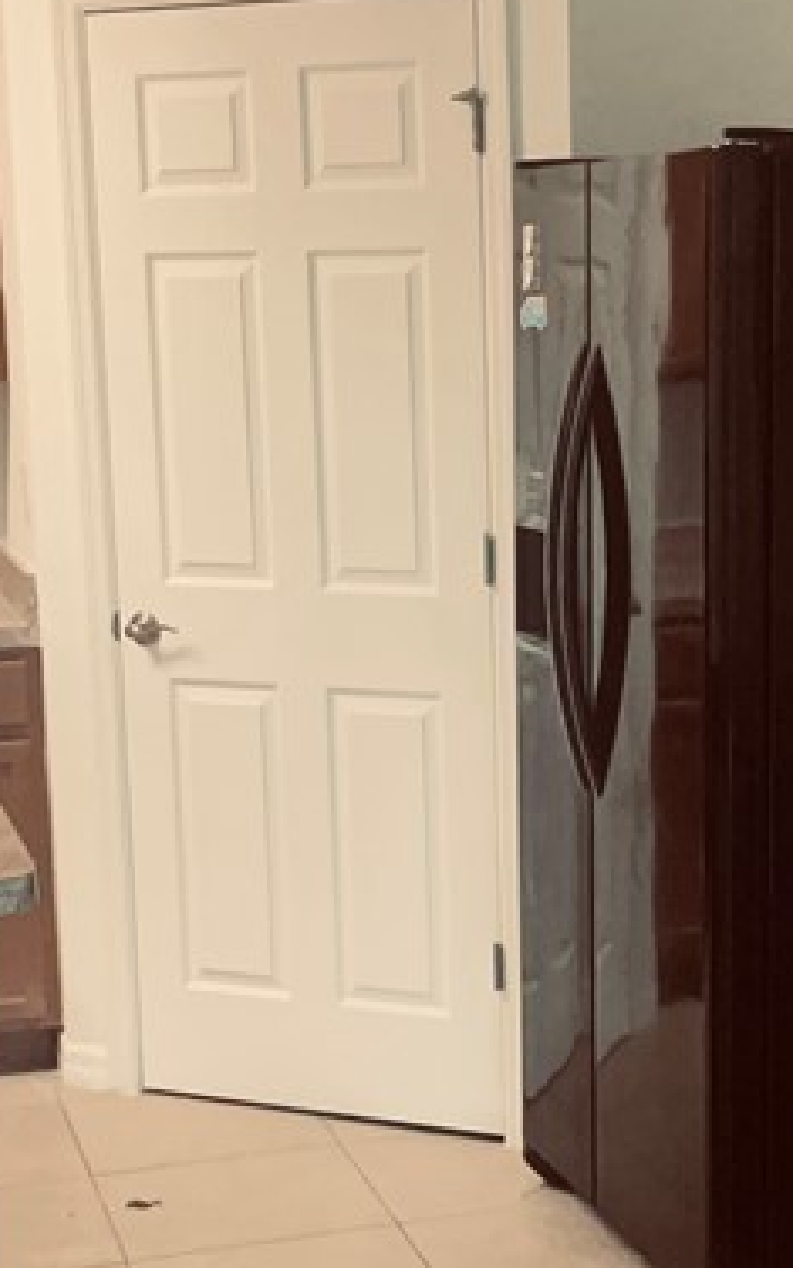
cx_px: 678
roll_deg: +1.5
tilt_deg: -10.2
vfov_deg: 27.4
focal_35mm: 75
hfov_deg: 17.2
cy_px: 813
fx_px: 2593
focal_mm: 4.2
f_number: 1.6
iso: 500
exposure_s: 1/60
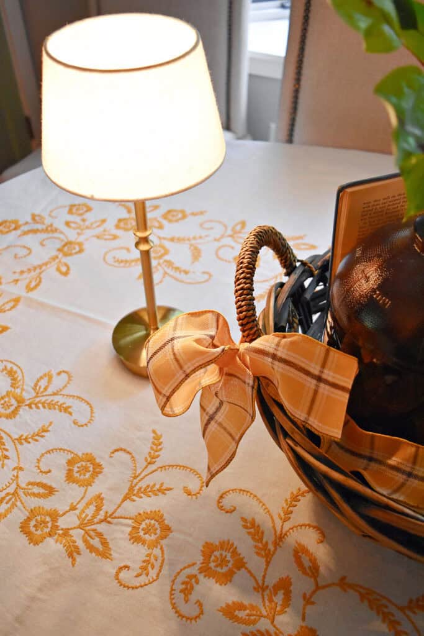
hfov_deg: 38.4
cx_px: 212
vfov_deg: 55.1
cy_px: 318
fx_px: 609
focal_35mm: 34
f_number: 3.8
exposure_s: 1/60
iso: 2200
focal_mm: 23
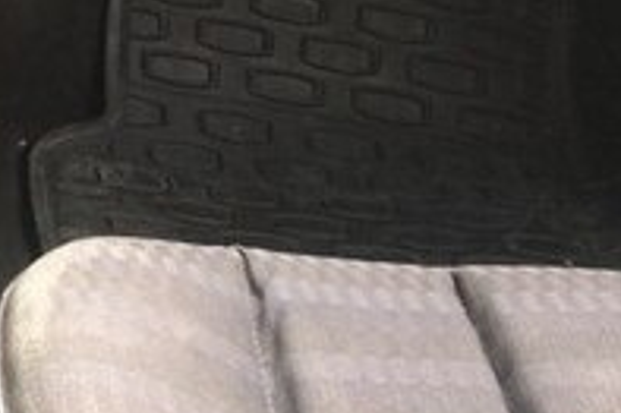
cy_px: -235
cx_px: -400
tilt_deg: -21.1
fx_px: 1741
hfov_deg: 17.4
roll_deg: +0.0
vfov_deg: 12.7
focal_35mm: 101
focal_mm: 4.15
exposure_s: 1/50
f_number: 2.2
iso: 32
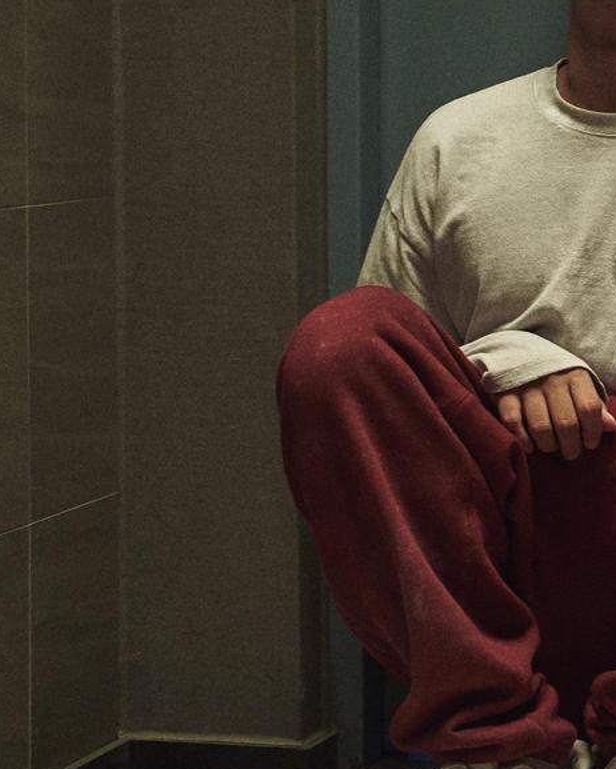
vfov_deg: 16.3
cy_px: 131
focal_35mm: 117
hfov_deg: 12.6
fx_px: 2665
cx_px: 901
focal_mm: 24.2
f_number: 2.8
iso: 2500
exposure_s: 1/100
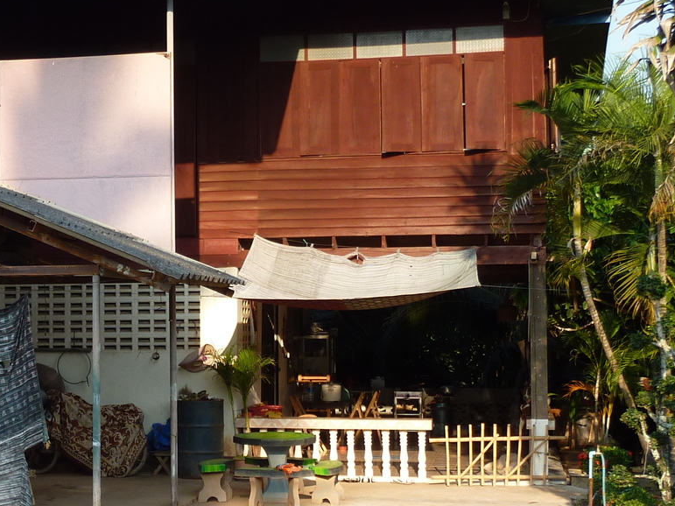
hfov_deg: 22.8
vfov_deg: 17.8
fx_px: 1618
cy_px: 310
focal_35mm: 83
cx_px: 37
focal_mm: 6.5
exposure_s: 1/200
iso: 80
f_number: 4
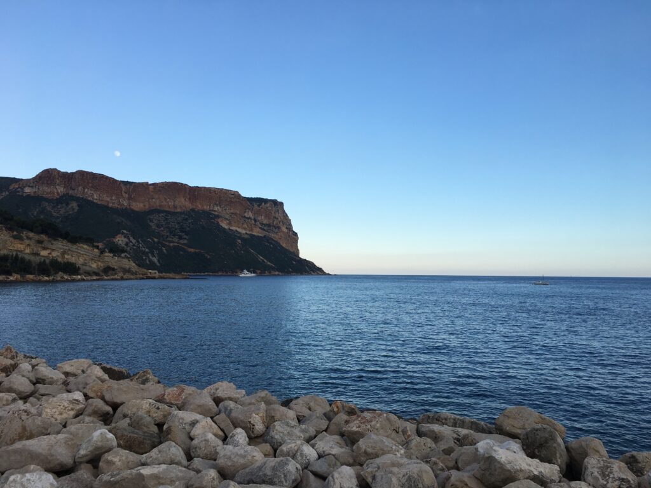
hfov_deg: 61.7
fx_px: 545
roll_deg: -0.5
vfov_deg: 48.2
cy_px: 244
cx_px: 326
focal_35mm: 29
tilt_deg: +4.2
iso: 25
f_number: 2.2
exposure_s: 1/769
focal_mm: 4.15
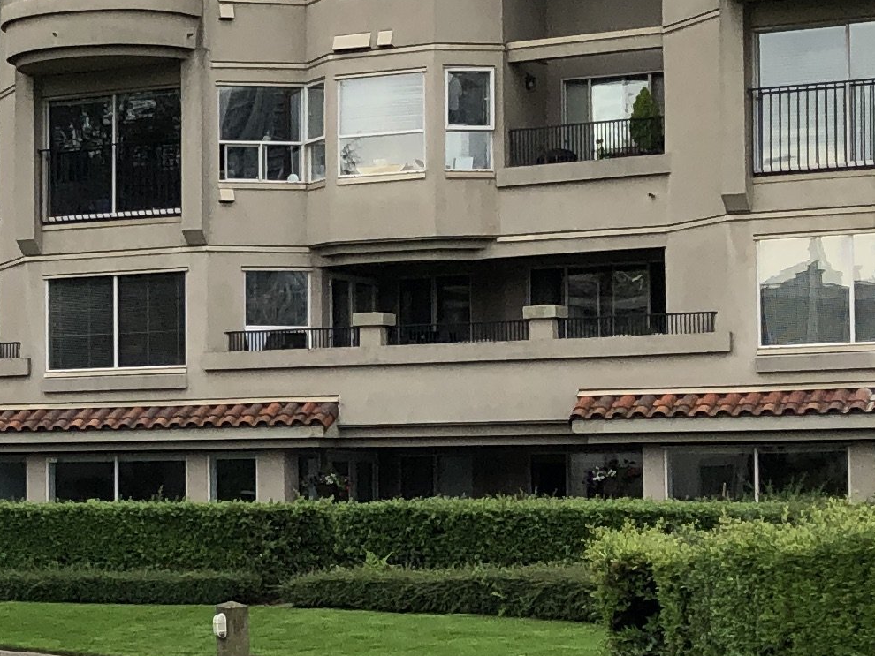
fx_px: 2882
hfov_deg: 16.5
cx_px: -188
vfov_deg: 13.0
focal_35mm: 114
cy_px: 461
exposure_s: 1/857
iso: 20
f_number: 1.8
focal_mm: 3.99
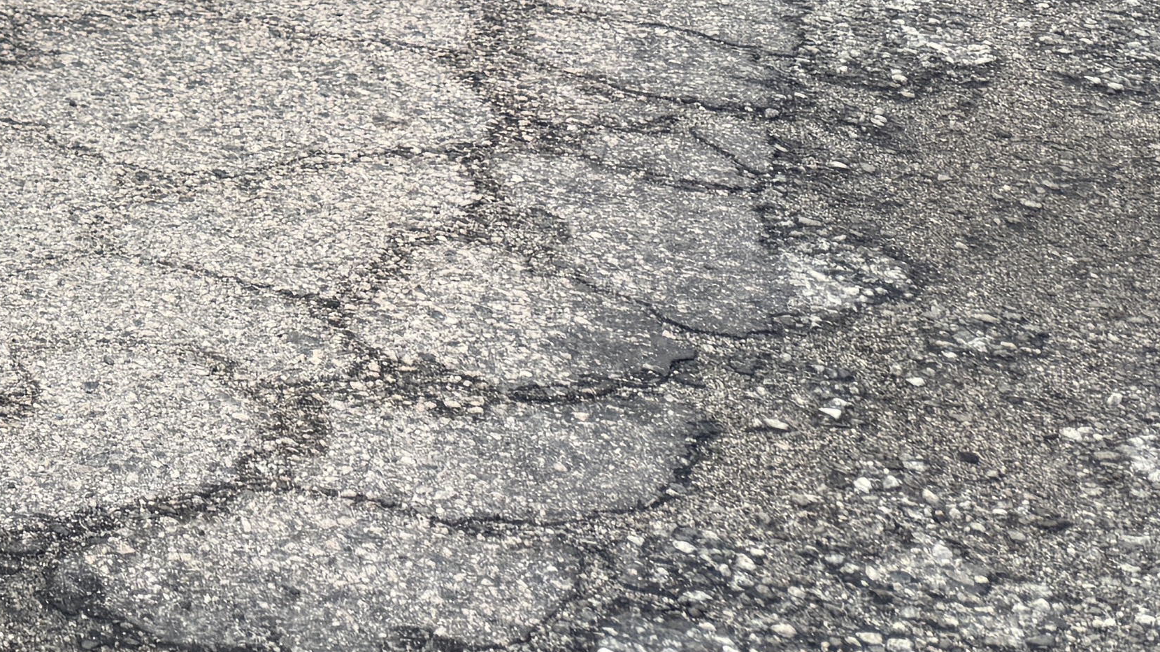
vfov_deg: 11.6
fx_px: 2768
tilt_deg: -2.1
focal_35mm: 90
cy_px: -802
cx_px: -821
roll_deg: -0.5
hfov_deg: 19.1
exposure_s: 1/1637
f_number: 1.78
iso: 80
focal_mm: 6.76
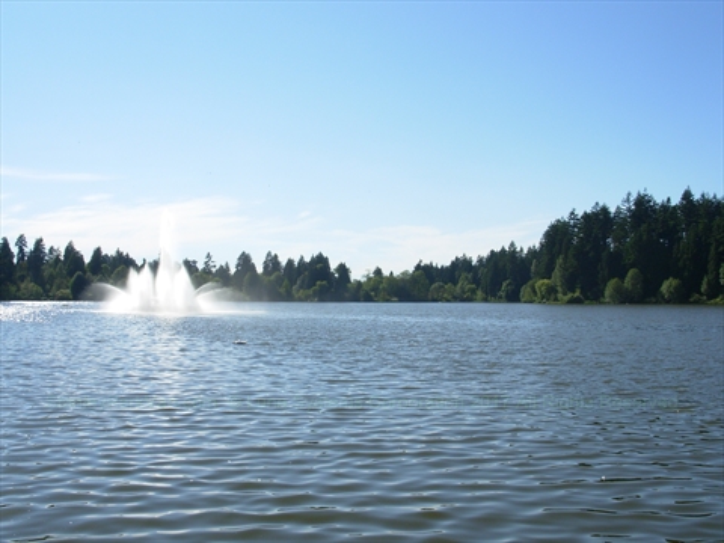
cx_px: 362
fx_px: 795
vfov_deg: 37.7
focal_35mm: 38
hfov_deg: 49.0
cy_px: 272
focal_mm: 6.3
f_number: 4.9
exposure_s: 1/575
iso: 50
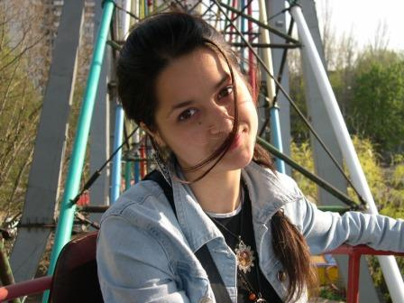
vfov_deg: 34.3
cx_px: 202
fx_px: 490
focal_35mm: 42
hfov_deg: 44.8
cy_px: 152
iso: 100
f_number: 2.9
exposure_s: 1/608
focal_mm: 9
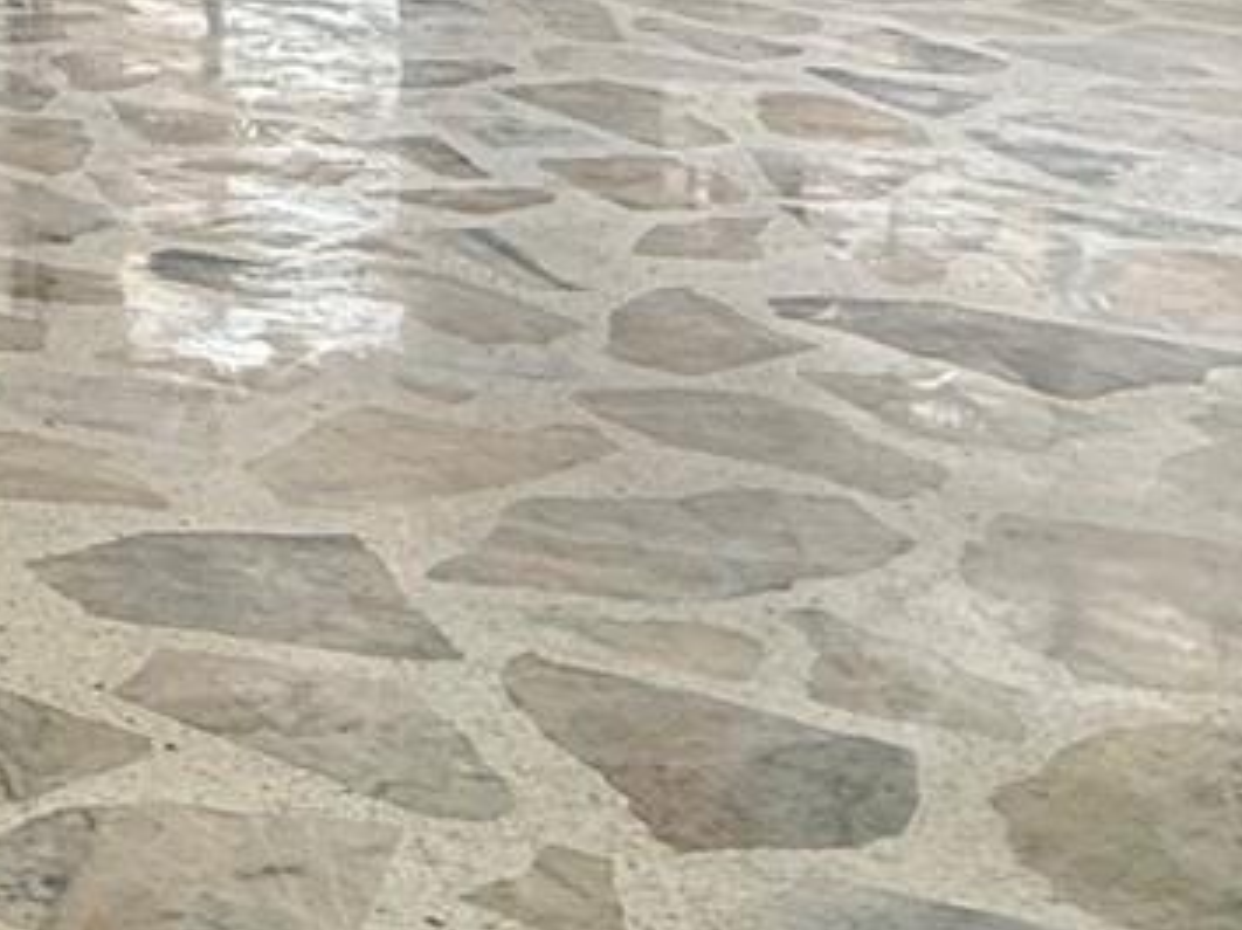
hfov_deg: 20.1
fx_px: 2904
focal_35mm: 81
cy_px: -583
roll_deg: -0.8
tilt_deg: +0.1
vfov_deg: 16.2
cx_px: -719
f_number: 2.2
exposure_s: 1/201
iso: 64
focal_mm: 2.22
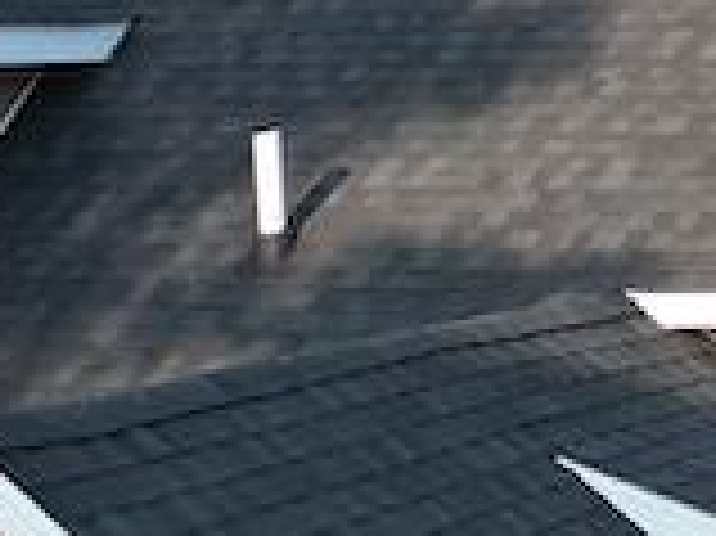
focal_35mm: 151
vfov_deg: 9.4
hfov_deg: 13.0
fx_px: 3121
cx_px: 171
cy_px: 928
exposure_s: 1/1500
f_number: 1.7
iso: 130
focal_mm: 6.72
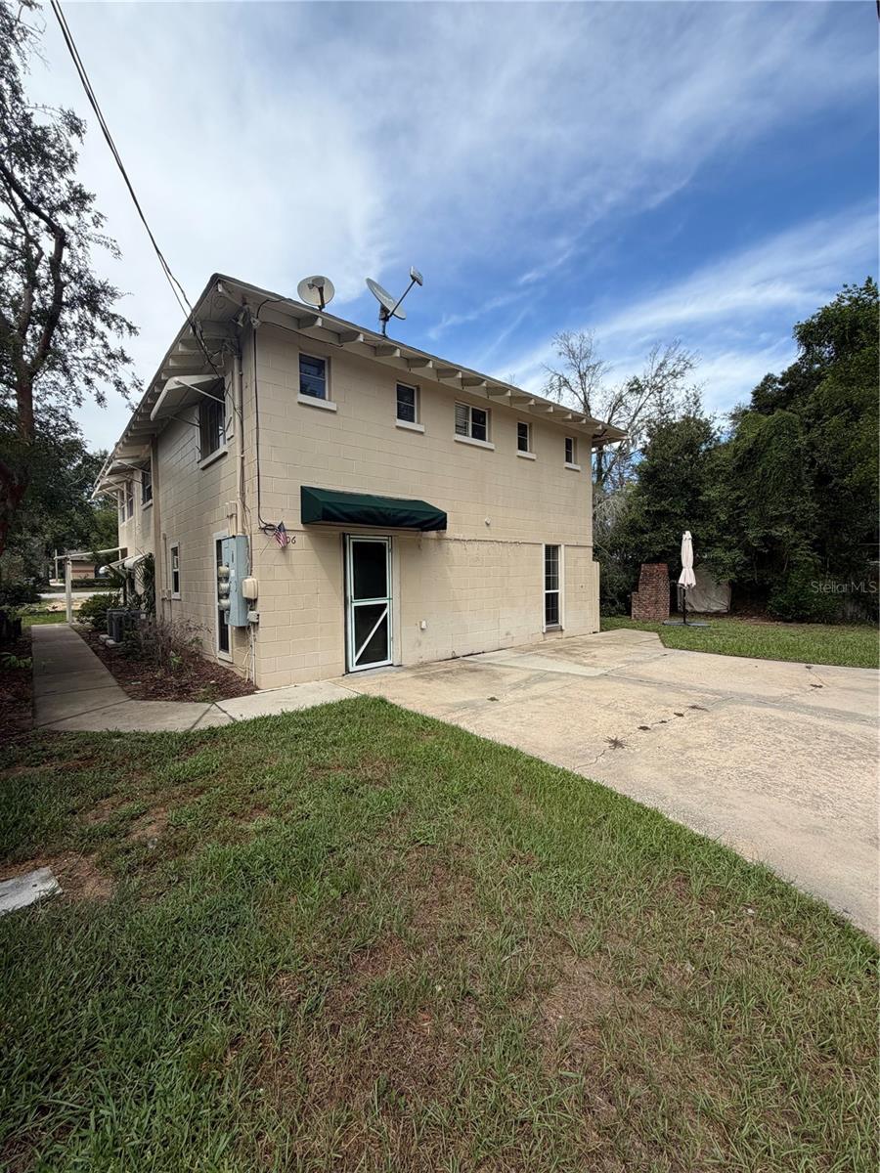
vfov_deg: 102.1
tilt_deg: -1.3
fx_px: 475
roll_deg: +0.6
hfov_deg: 85.7
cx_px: 440
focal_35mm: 14
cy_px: 586
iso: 25
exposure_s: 1/770
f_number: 2.2
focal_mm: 2.22
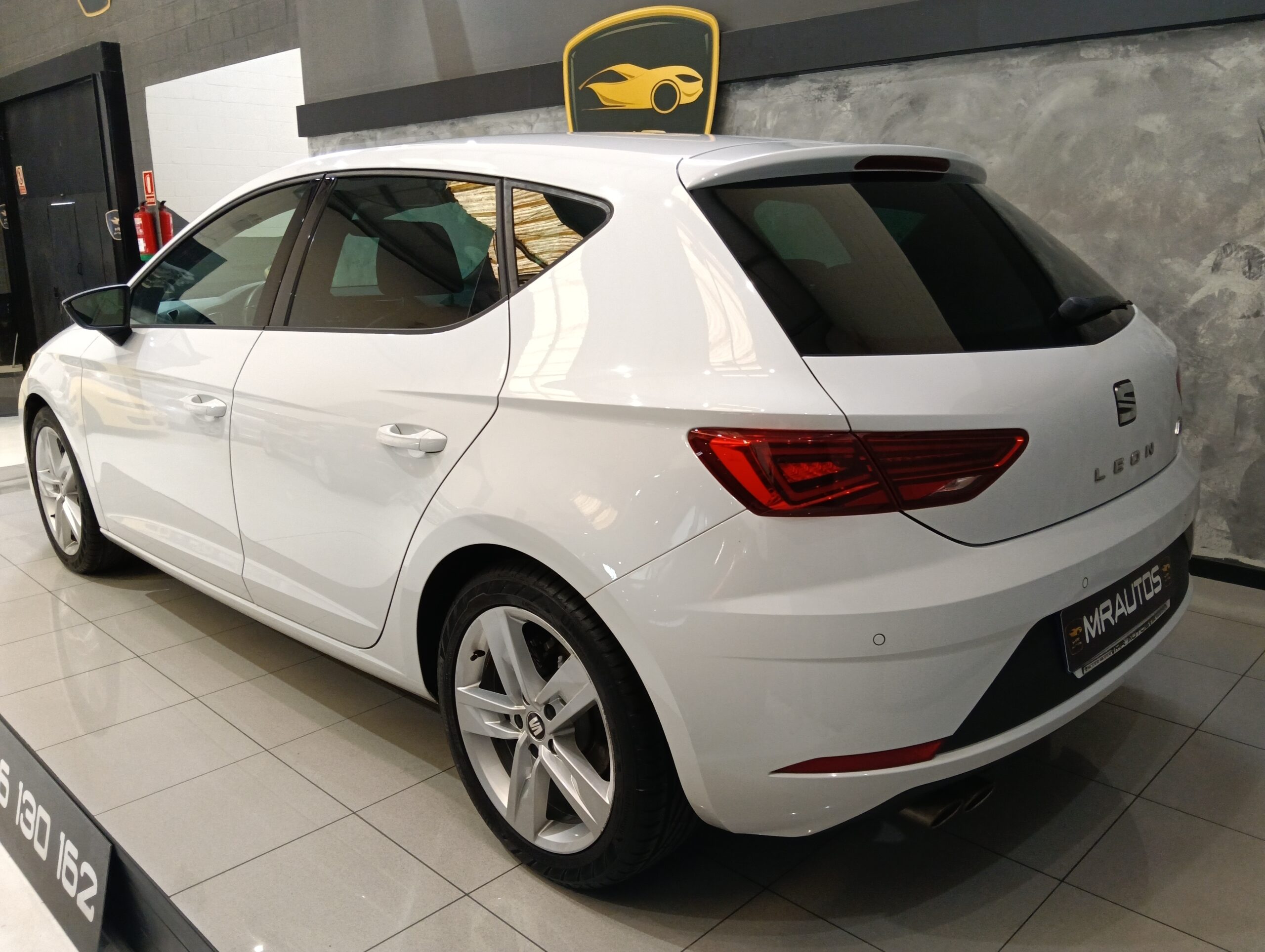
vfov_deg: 51.5
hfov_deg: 65.2
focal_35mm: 27
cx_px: 632
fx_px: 988
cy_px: 476
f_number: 16
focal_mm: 3.98
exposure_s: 1/33.3
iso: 320
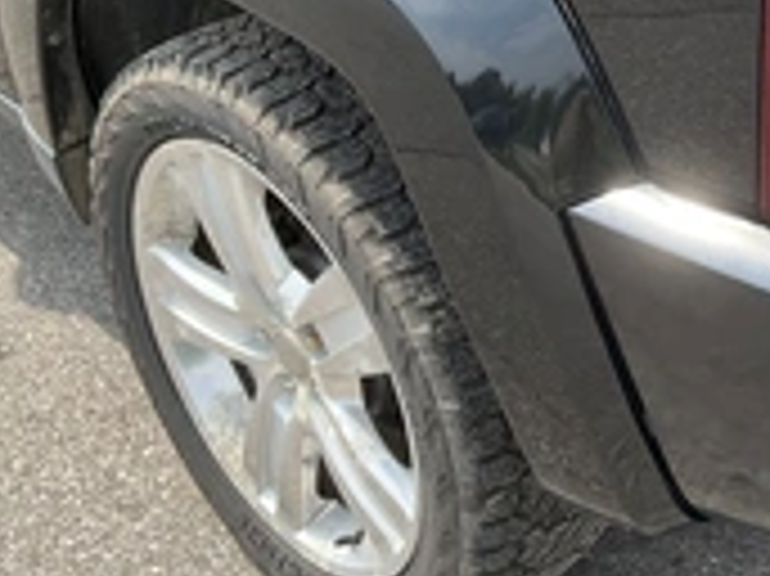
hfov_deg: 27.2
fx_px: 1512
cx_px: 743
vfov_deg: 21.3
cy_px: 117
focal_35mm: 68
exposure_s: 1/461
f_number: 1.8
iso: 25
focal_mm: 3
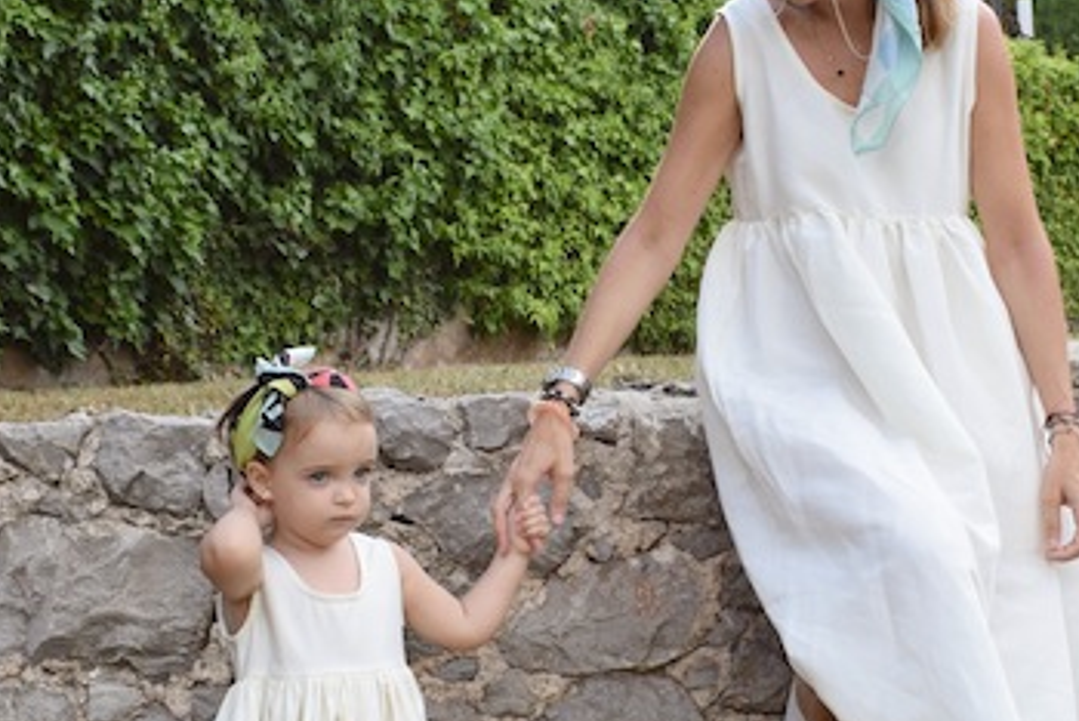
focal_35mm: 73
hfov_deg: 27.6
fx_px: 2190
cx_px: 630
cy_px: 454
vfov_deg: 18.7
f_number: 7.1
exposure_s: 1/200
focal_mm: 22
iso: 400
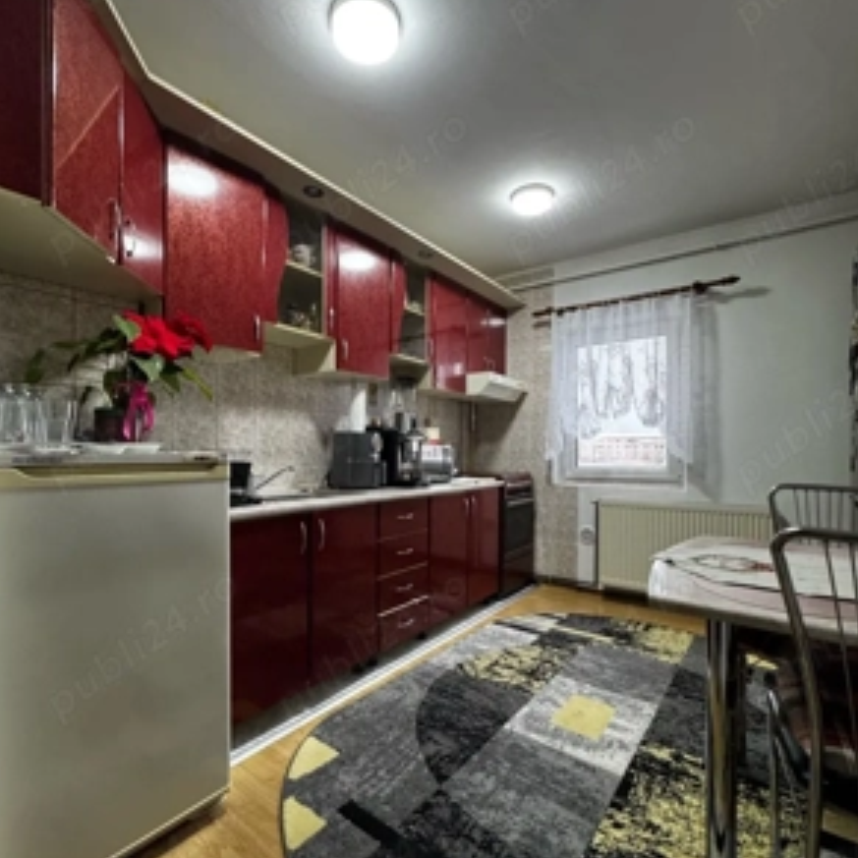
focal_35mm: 17
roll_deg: +0.5
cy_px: 451
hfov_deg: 84.0
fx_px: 477
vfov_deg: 83.9
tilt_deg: +0.0
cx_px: 430
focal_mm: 2.22
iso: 320
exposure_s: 1/75
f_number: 2.2
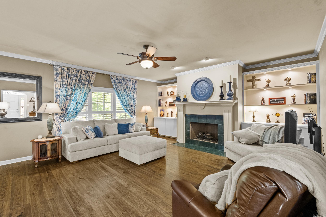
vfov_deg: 77.3
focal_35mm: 15
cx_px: 163
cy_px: 108
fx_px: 136
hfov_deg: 100.4
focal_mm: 10
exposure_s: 1.5
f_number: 7.1
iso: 400
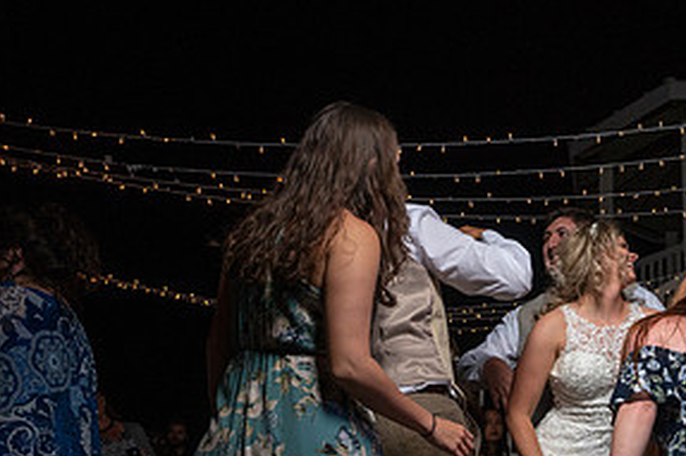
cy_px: 475
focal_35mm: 40
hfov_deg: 45.5
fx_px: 762
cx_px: 569
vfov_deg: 30.5
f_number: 5.6
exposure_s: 1/250
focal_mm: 17
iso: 2000
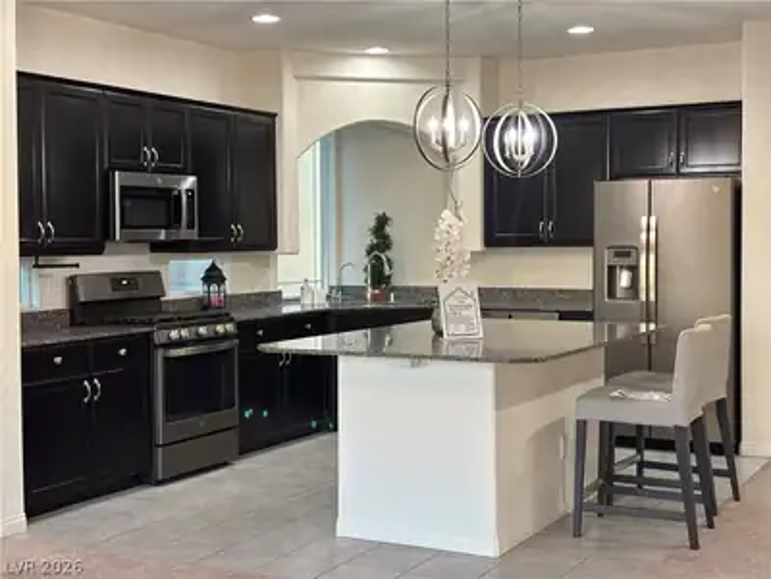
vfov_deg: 28.0
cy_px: 290
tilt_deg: -1.5
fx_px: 1158
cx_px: 386
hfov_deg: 36.8
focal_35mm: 52
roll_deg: +0.3
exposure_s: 1/60
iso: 100
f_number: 1.6
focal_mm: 5.96
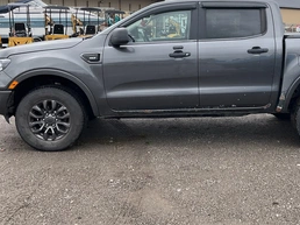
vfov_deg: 32.0
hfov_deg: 41.5
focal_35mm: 45
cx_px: 201
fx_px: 390
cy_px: 84
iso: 25
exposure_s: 1/495
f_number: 1.8
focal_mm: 3
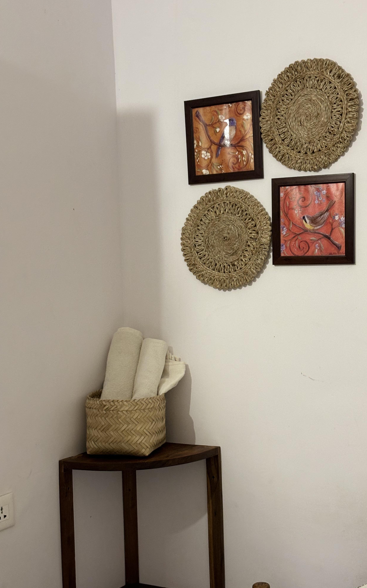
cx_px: 222
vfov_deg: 36.3
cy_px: 293
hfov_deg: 23.1
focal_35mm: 56
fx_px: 896
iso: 200
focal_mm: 5.96
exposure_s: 1/33
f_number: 1.6
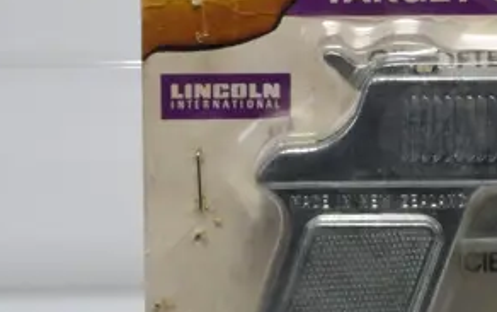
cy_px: -24
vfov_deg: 5.1
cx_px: 535
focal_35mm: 257
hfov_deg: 8.1
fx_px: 3484
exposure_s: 1/250
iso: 400
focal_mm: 48
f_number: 14
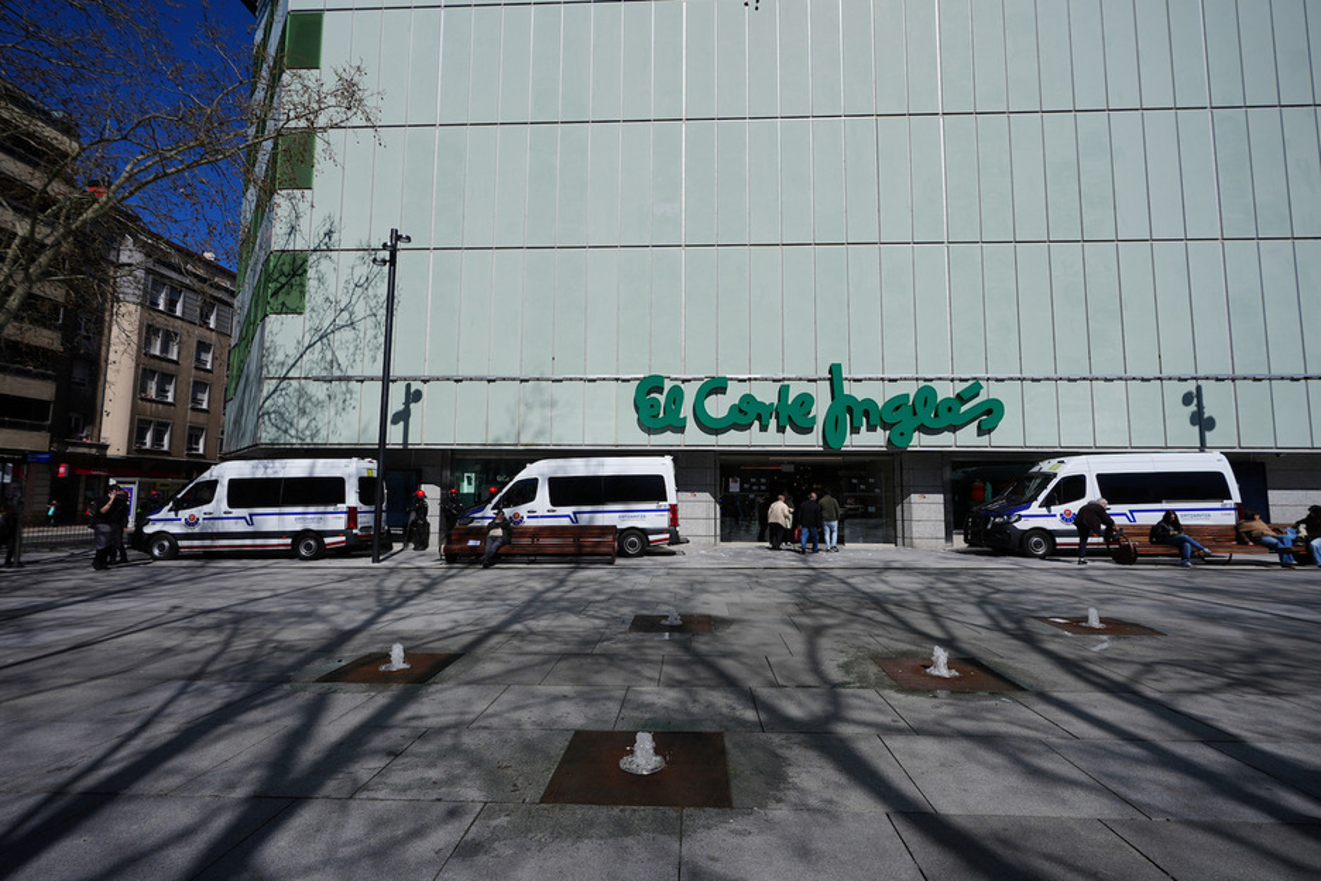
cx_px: 660
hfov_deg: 96.7
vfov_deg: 73.7
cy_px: 440
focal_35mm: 16
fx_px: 587
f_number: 4.5
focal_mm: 16
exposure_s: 1/5000
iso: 250
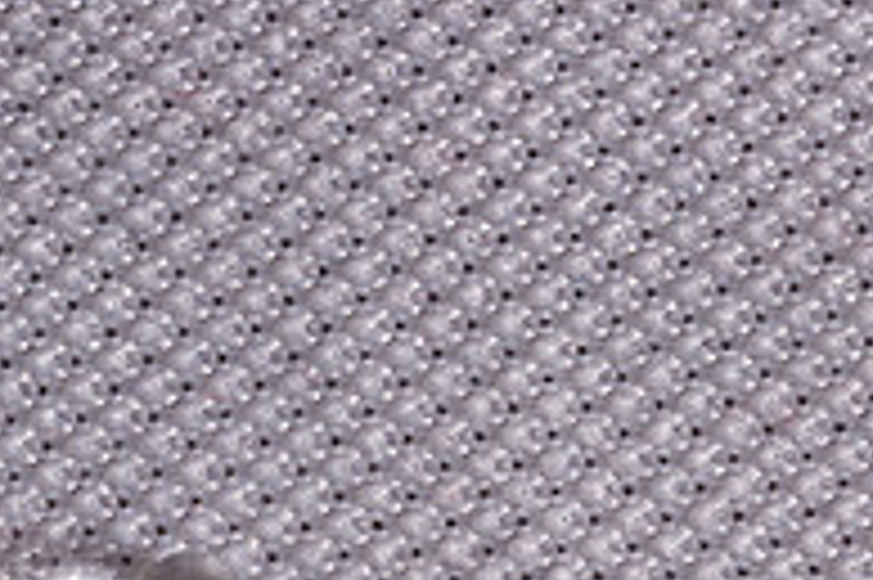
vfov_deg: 5.1
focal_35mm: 269
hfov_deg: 7.6
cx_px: -40
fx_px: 6518
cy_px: 178
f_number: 18
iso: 100
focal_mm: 60
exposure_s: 1/250
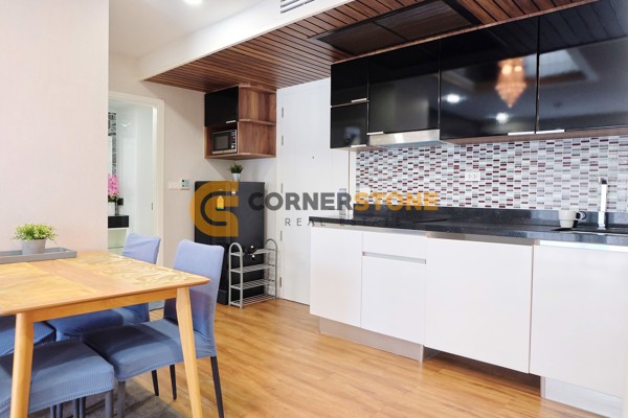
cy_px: 209
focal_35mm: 24
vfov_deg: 53.1
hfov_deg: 73.7
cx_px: 314
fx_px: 419
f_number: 4
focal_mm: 16
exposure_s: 1/30
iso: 1250
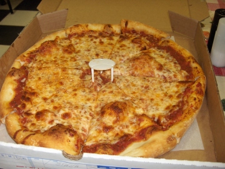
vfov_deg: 36.9
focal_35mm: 39
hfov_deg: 47.8
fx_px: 254
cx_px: 112
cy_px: 84
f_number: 2.8
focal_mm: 8
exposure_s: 1/60
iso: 100
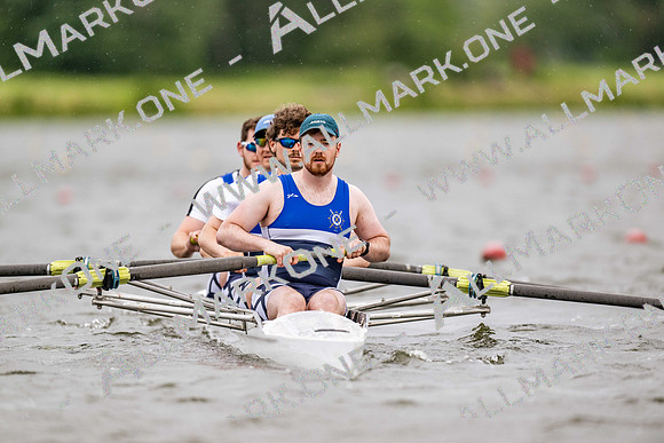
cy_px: 222
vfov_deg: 2.3
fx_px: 11069
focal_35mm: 600
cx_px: 332
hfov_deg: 3.4
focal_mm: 600
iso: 900
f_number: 4
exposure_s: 1/2500
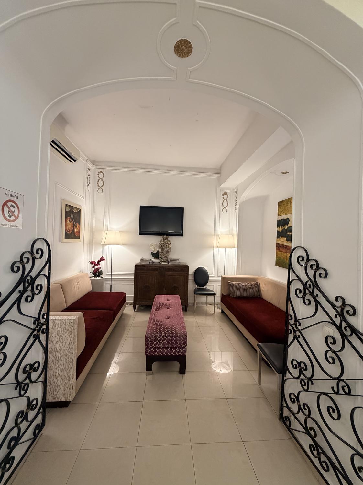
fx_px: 196
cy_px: 242
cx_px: 182
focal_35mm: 14
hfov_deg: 85.7
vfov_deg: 102.1
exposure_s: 1/100
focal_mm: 2.22
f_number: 2.2
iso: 320
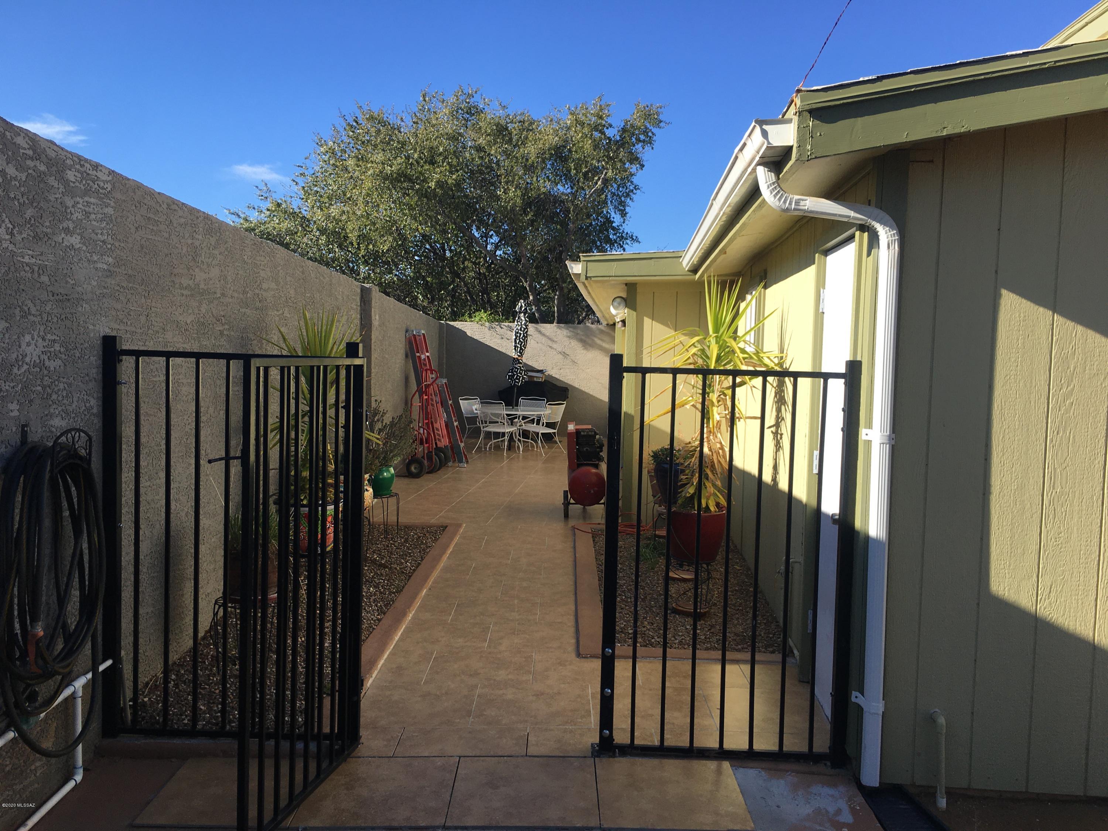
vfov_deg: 48.2
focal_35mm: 29
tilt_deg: -2.8
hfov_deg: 61.7
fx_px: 928
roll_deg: -2.1
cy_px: 416
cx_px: 554
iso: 25
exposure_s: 1/927
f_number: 2.2
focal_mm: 4.15
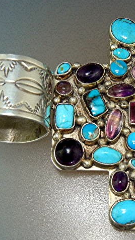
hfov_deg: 15.6
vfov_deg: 27.9
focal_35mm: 76
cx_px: 127
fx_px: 484
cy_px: 120
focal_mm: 9.3
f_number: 3.9
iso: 212
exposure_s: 1/30
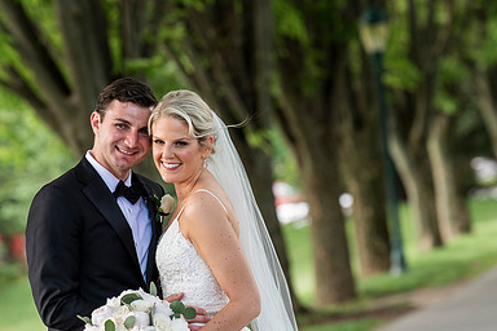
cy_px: 148
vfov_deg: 4.6
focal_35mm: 302
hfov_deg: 6.8
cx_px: 204
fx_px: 4169
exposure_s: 1/400
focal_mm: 200
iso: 800
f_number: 5
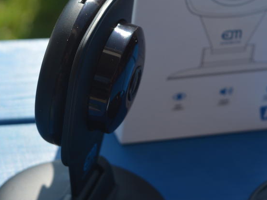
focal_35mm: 143
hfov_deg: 13.8
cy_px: 119
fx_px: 1102
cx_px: 95
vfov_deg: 10.4
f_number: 8
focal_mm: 55
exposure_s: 1/250
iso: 140
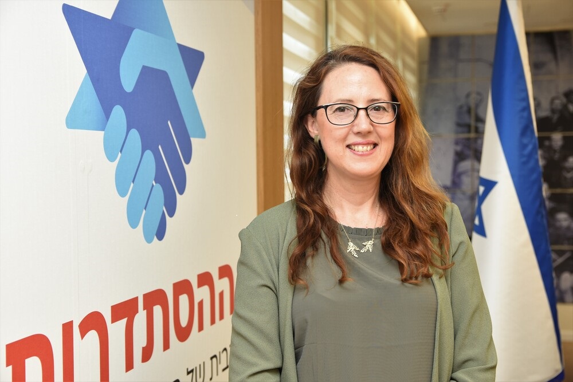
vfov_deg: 23.8
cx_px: 286
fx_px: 907
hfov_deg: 35.0
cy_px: 191
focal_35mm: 57
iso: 450
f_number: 3.5
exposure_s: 1/250
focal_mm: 38
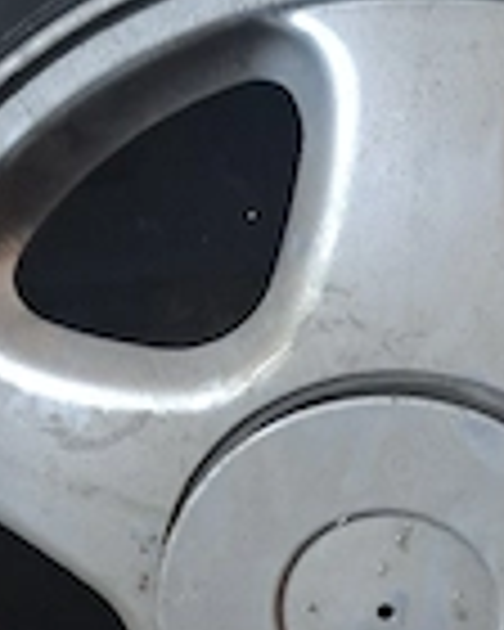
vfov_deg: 29.3
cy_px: 432
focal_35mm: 64
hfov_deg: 23.8
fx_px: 1193
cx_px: 261
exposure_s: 1/33
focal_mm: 5.54
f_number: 1.8
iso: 320
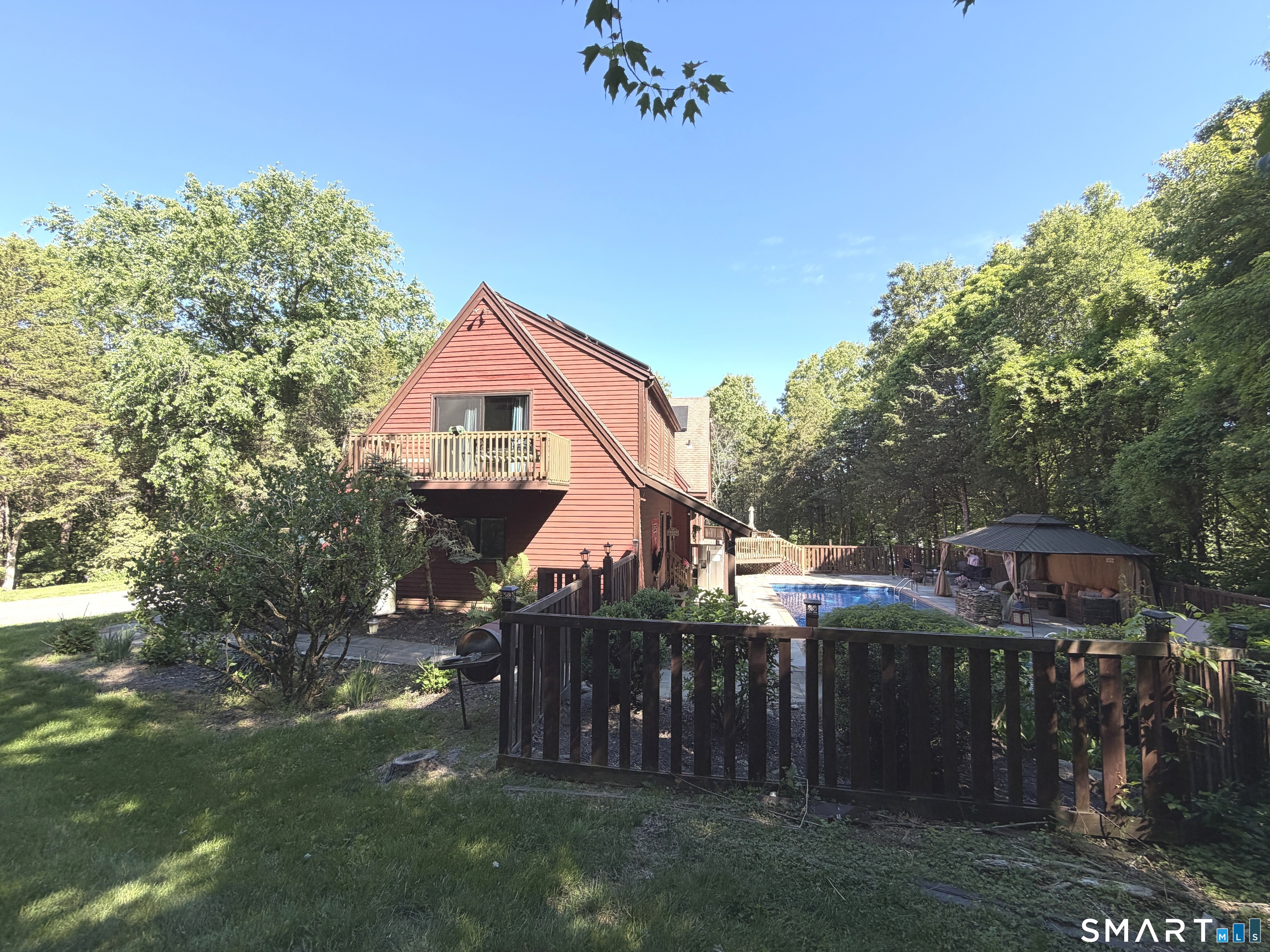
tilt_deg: +3.6
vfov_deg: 85.7
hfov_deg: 102.1
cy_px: 476
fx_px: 514
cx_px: 635
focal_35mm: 14
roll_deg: +0.2
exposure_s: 1/502
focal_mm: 2.22
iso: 50
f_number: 2.2
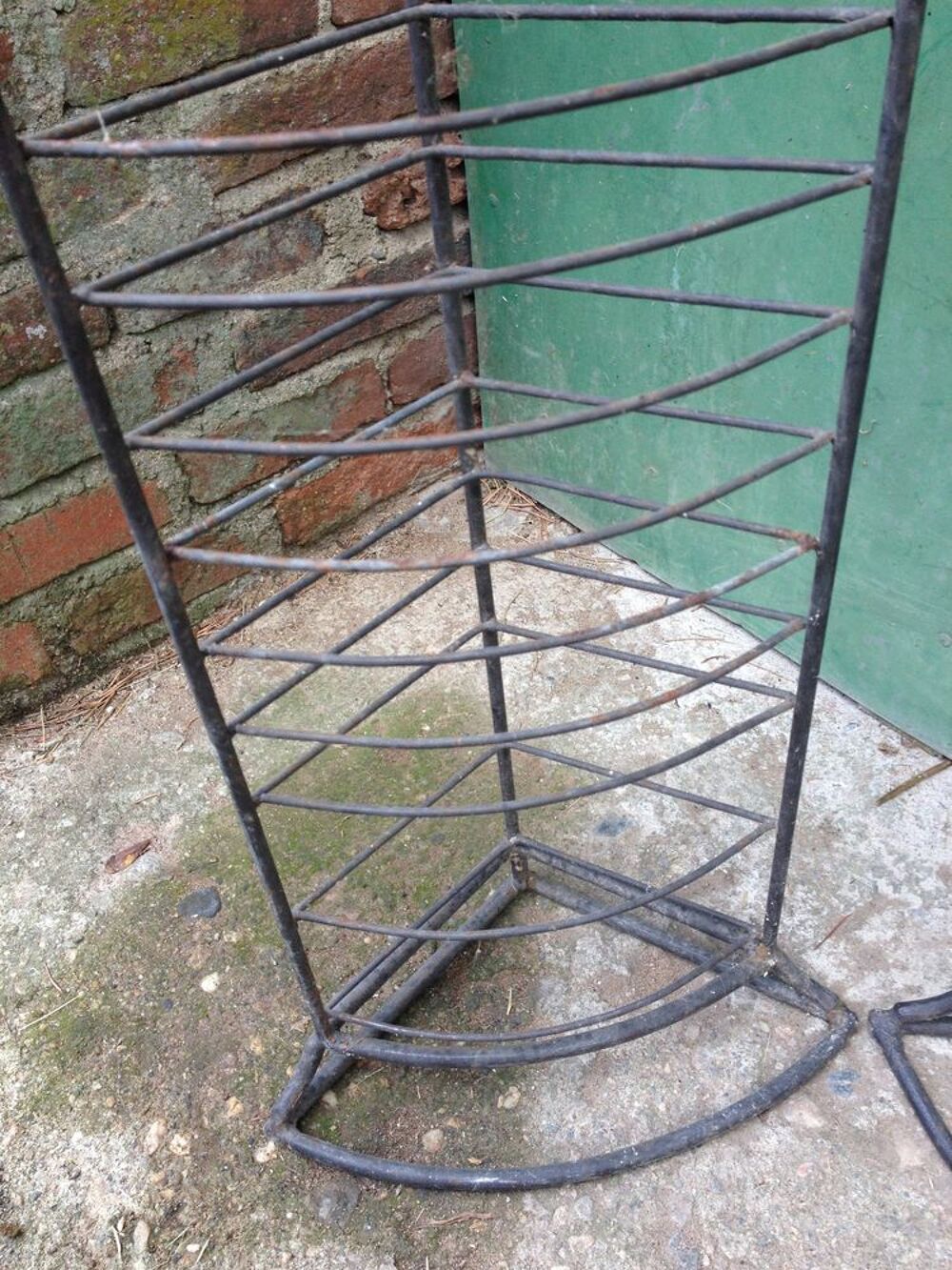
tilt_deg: -43.0
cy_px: 635
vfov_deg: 52.6
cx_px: 476
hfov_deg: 40.7
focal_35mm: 35
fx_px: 1283
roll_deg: +3.7
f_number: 2.4
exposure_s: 1/120
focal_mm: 4.28
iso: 80
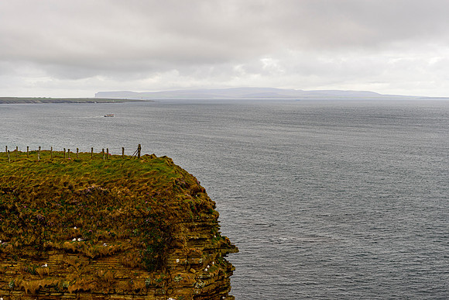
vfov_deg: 20.6
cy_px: 150
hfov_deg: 30.5
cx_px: 224
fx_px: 823
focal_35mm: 66
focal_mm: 66
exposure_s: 1/250
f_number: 6.3
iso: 200
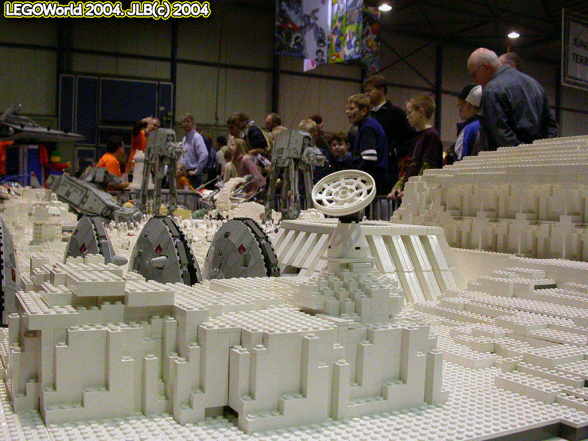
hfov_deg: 49.0
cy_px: 220
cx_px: 294
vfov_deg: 37.7
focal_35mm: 38
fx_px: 645
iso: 400
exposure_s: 1/30
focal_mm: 7.85
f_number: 4.2
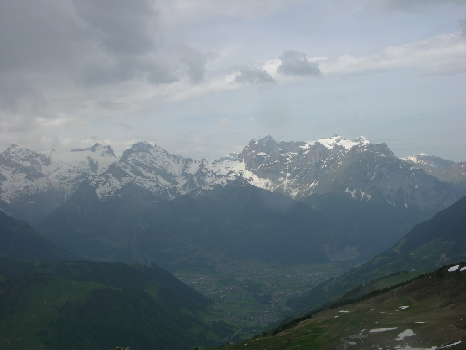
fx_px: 619
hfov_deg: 41.2
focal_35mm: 46
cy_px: 175
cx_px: 233
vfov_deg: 31.5
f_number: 6.7
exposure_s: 1/267
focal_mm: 11.6
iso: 50
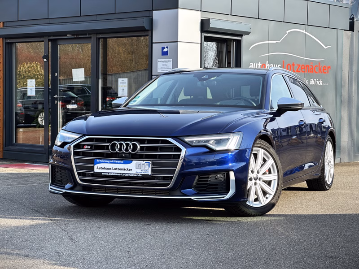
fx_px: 799
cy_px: 134
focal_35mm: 77
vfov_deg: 19.1
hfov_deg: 25.3
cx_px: 180
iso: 32
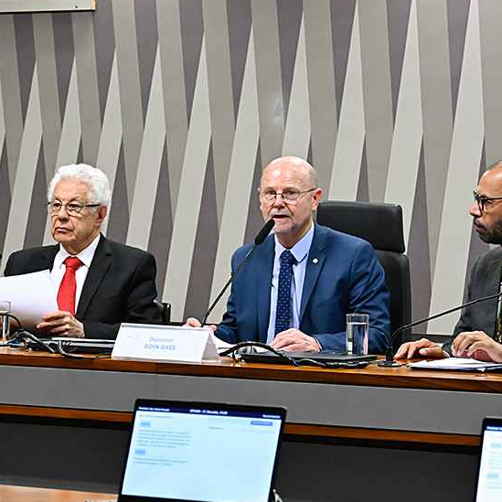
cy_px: 255
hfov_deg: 13.5
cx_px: 265
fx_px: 2117
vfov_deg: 13.5
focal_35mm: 129
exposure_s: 1/100
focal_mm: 97
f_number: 8
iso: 6400
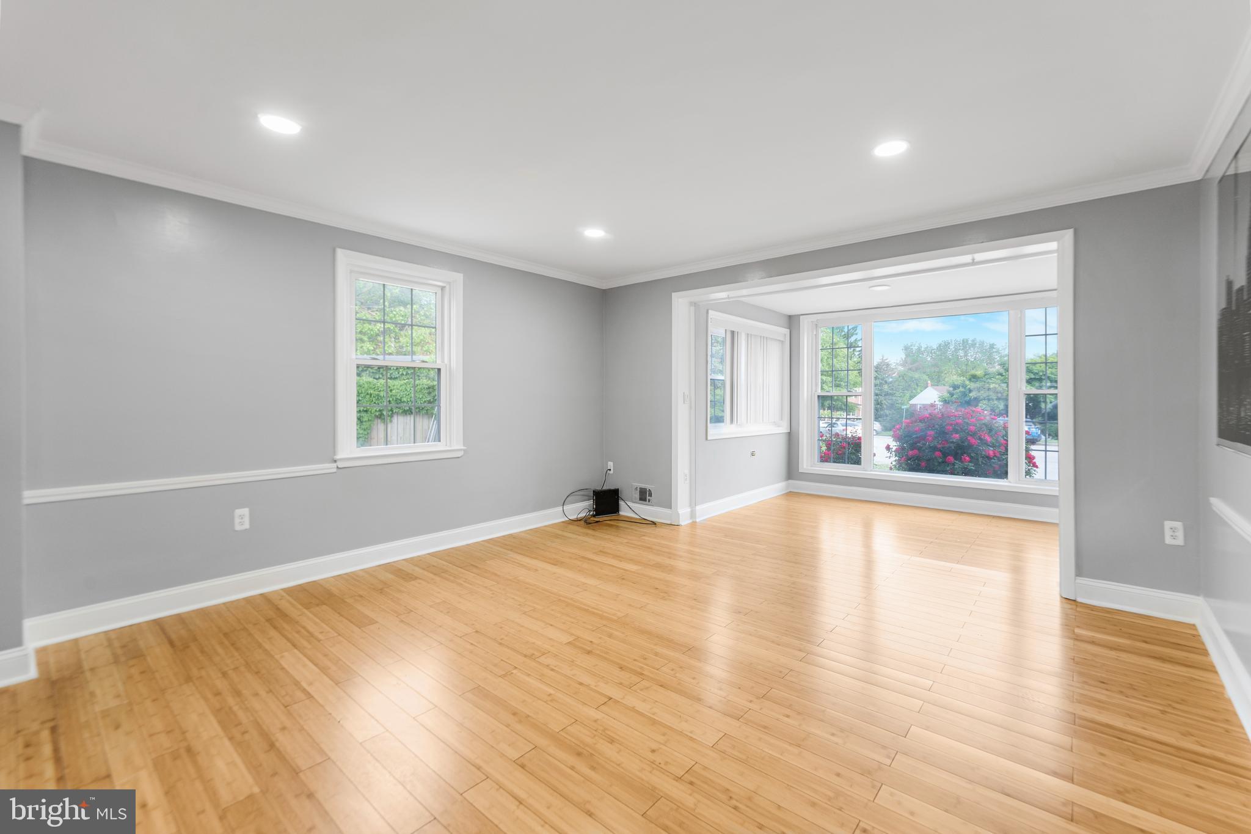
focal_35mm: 14
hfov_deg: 104.3
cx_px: 626
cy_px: 417
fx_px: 486
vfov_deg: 81.2
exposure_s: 1/5
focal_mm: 14
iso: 400
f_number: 8
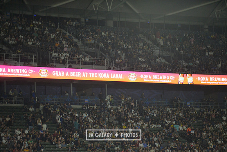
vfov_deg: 9.2
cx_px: 114
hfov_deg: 13.7
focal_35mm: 150
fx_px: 946
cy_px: 76
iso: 3200
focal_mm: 150
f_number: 2.8
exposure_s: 1/2000
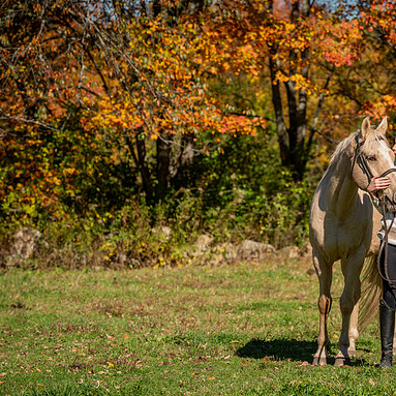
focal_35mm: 121
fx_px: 1566
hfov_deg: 14.4
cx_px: 270
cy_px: 199
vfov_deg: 14.4
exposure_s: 1/2500
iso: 100
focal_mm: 94
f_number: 4
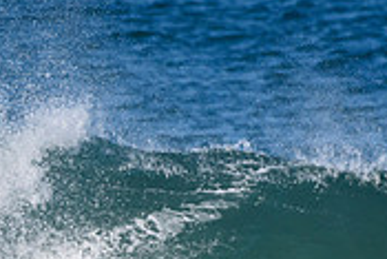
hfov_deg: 0.8
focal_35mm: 2490
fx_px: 26789
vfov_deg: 0.6
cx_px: 53
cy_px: 413
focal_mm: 500
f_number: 5.6
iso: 500
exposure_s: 1/4000
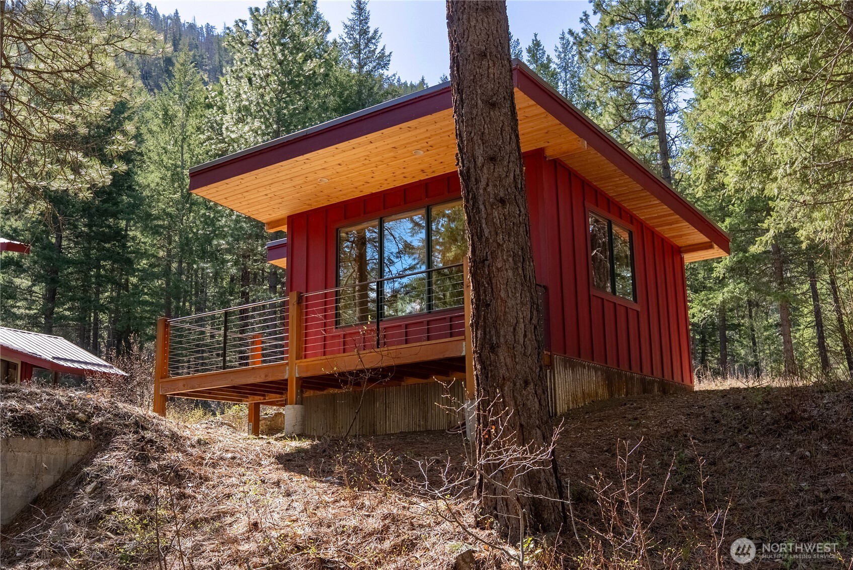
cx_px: 426
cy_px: 285
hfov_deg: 50.9
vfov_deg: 35.3
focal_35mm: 38
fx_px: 896
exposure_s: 1/5000
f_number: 7.1
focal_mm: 37.8
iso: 200
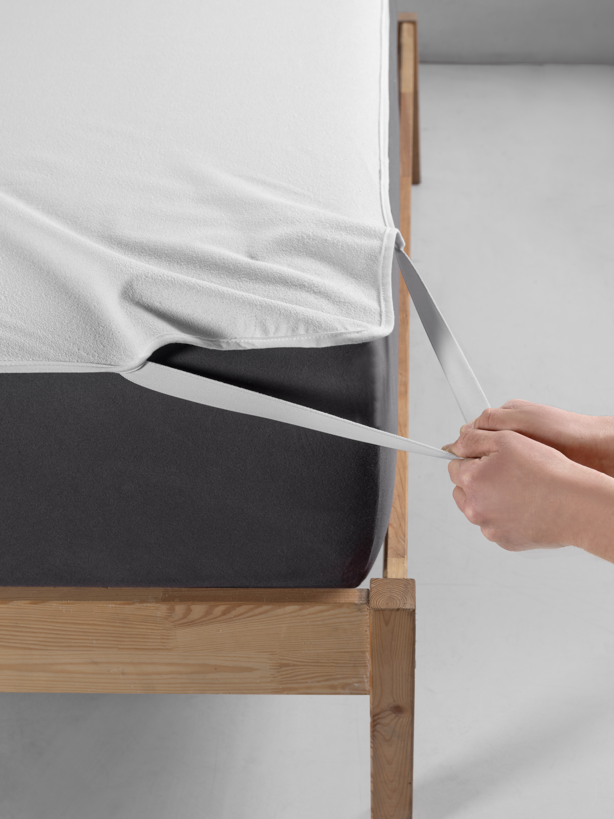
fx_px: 1348
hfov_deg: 25.7
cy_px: 410
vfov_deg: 33.8
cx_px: 307
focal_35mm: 57
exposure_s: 1/60
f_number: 11
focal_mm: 72
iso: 100
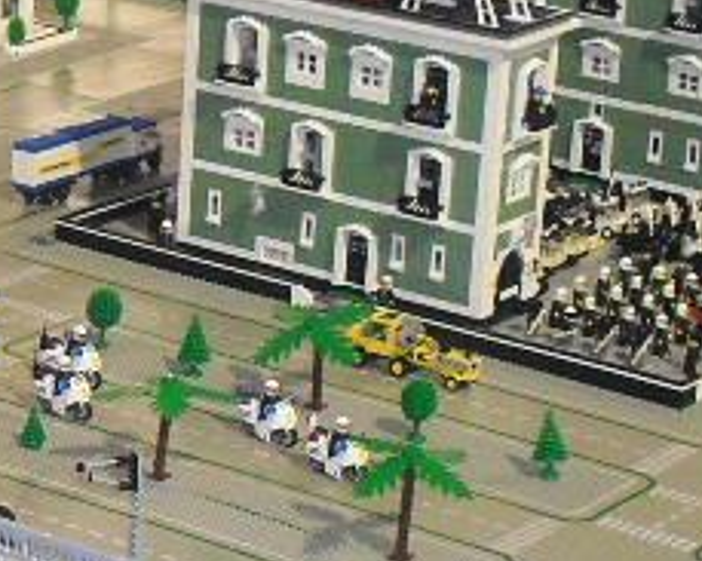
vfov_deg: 10.0
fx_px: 3177
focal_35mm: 153
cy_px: 530
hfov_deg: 12.1
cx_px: -285
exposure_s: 1/45
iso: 200
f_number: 3.2
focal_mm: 6.3
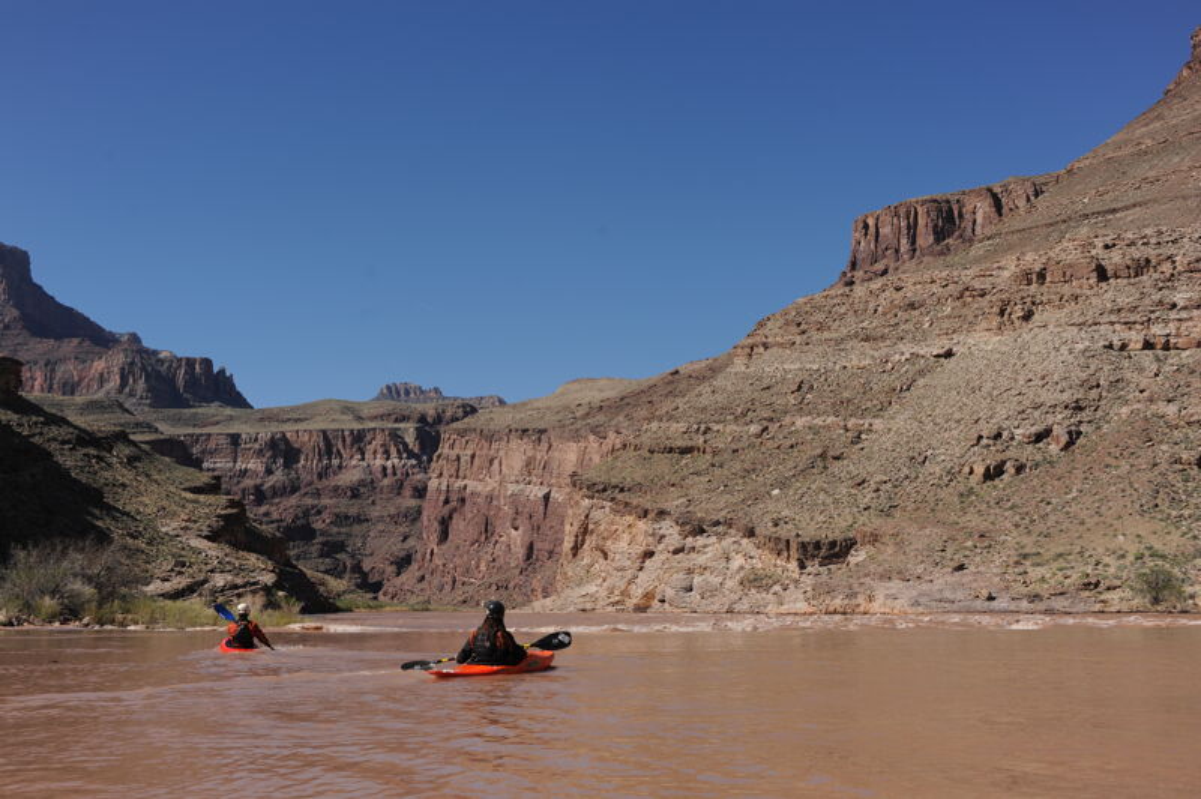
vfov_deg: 37.8
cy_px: 400
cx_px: 600
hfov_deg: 54.5
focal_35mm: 35
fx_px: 1167
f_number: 8
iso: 200
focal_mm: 35
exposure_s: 1/1000
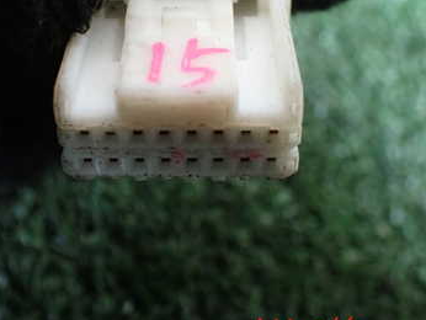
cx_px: 166
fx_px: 640
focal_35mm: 52
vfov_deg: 27.6
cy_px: 69
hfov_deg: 36.6
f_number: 2.3
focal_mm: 5.4
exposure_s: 1/100
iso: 800
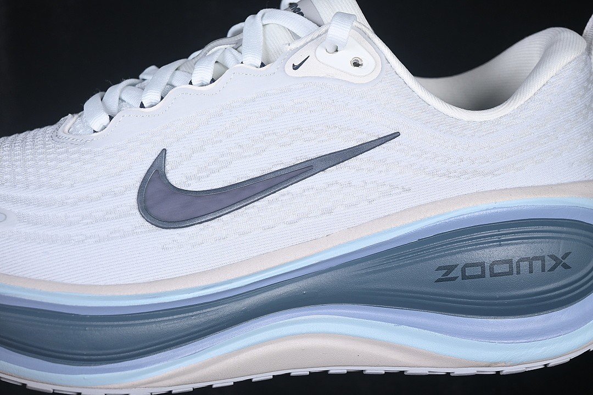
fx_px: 1235
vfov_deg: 18.2
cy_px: 198
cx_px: 296
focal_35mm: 75
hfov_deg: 27.0
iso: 160
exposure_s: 1/80
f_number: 7.1
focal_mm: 50
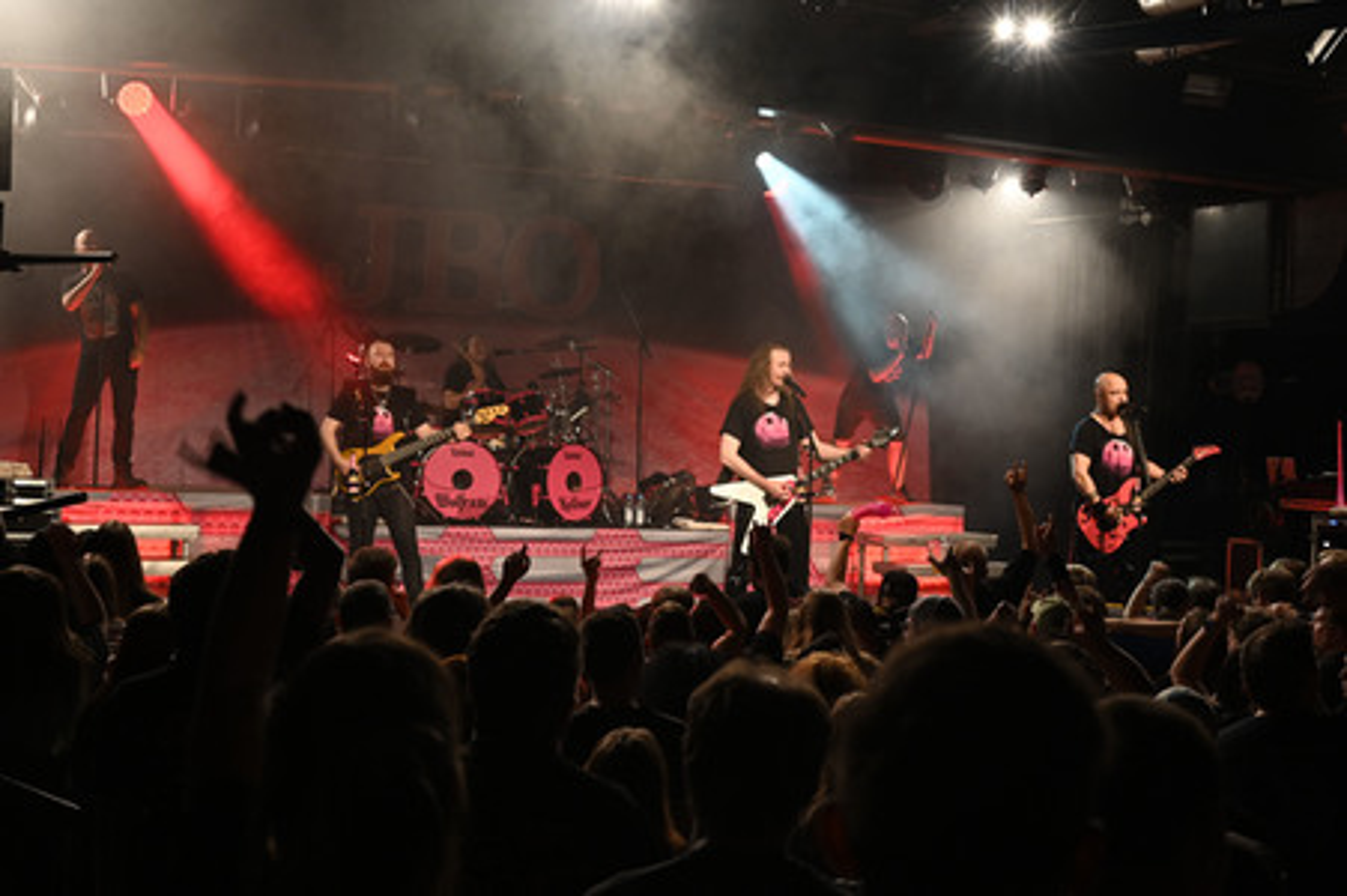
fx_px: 2094
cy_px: 448
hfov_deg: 35.7
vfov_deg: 24.2
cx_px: 674
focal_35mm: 56
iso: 2000
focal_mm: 56
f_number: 6.3
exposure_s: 1/60
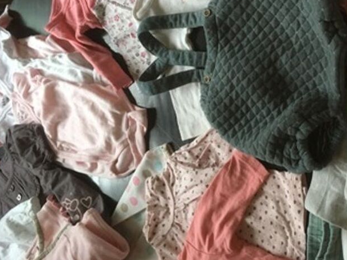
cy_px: 51
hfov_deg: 39.0
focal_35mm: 47
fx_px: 471
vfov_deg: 30.1
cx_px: 276
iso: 160
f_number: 2.2
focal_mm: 4.15
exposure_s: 1/33
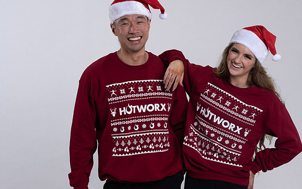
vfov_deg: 12.7
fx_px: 848
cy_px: 106
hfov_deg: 20.2
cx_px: 170
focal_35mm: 103
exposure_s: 1/125
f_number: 4
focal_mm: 85
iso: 125
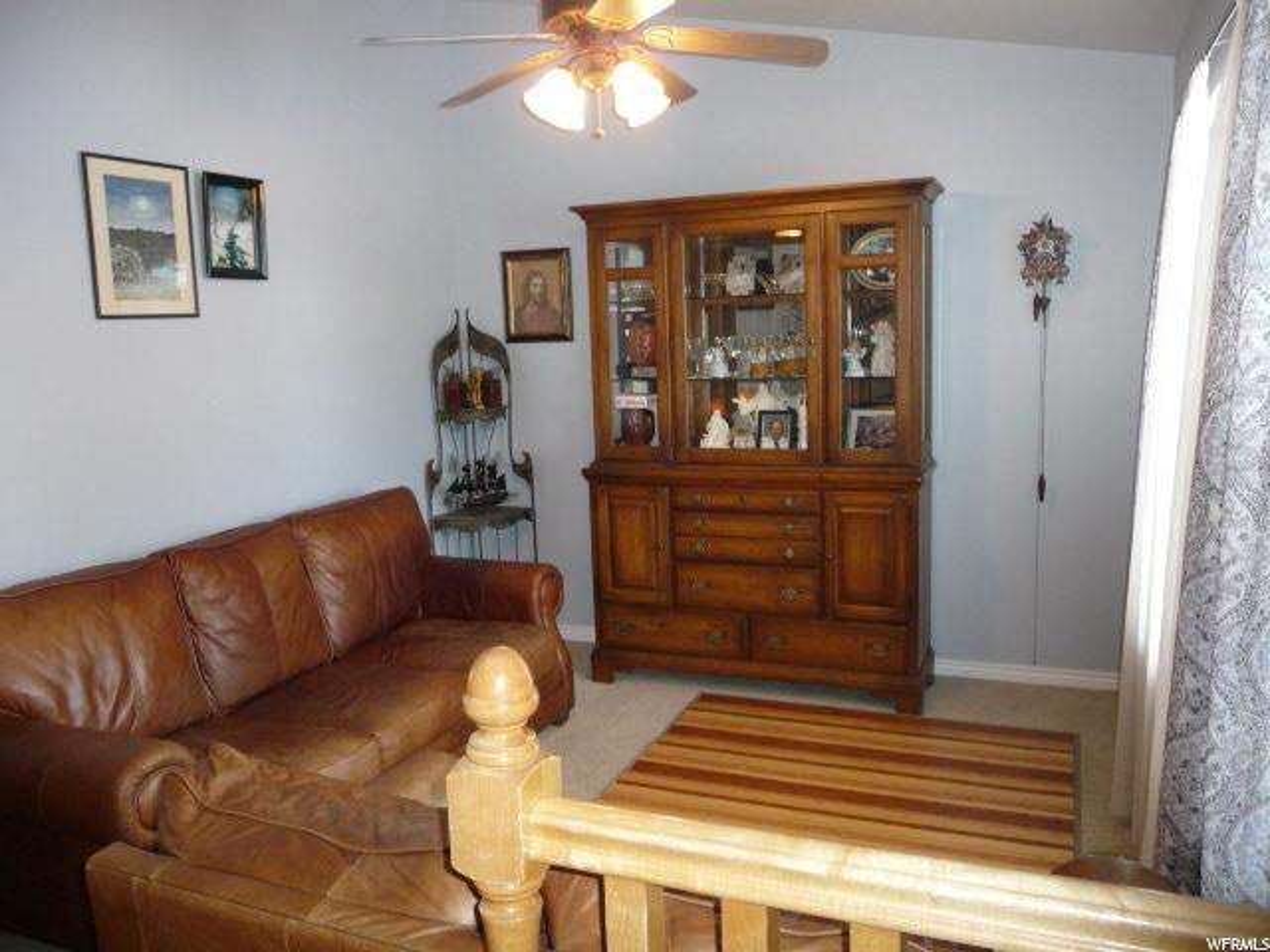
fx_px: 1027
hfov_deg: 63.4
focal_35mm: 28
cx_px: 635
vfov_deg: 49.7
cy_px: 476
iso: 320
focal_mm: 4.7
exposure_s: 1/30
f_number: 3.3
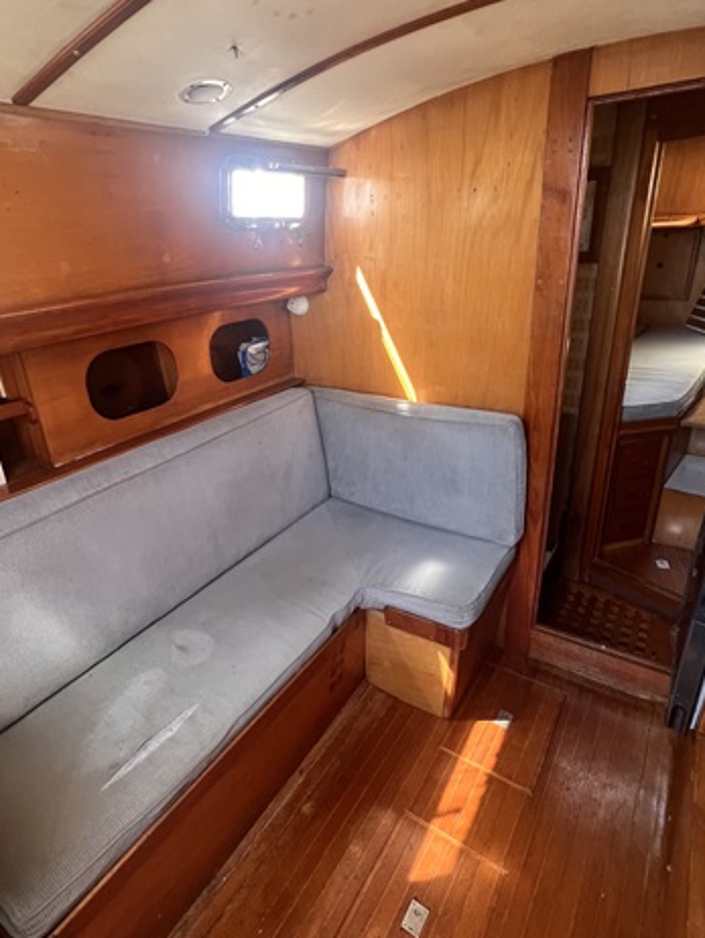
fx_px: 488
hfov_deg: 71.6
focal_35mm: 18
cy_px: 449
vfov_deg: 87.7
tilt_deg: -19.6
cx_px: 343
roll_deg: +3.5
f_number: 1.8
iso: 160
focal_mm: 1.57
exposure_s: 1/99
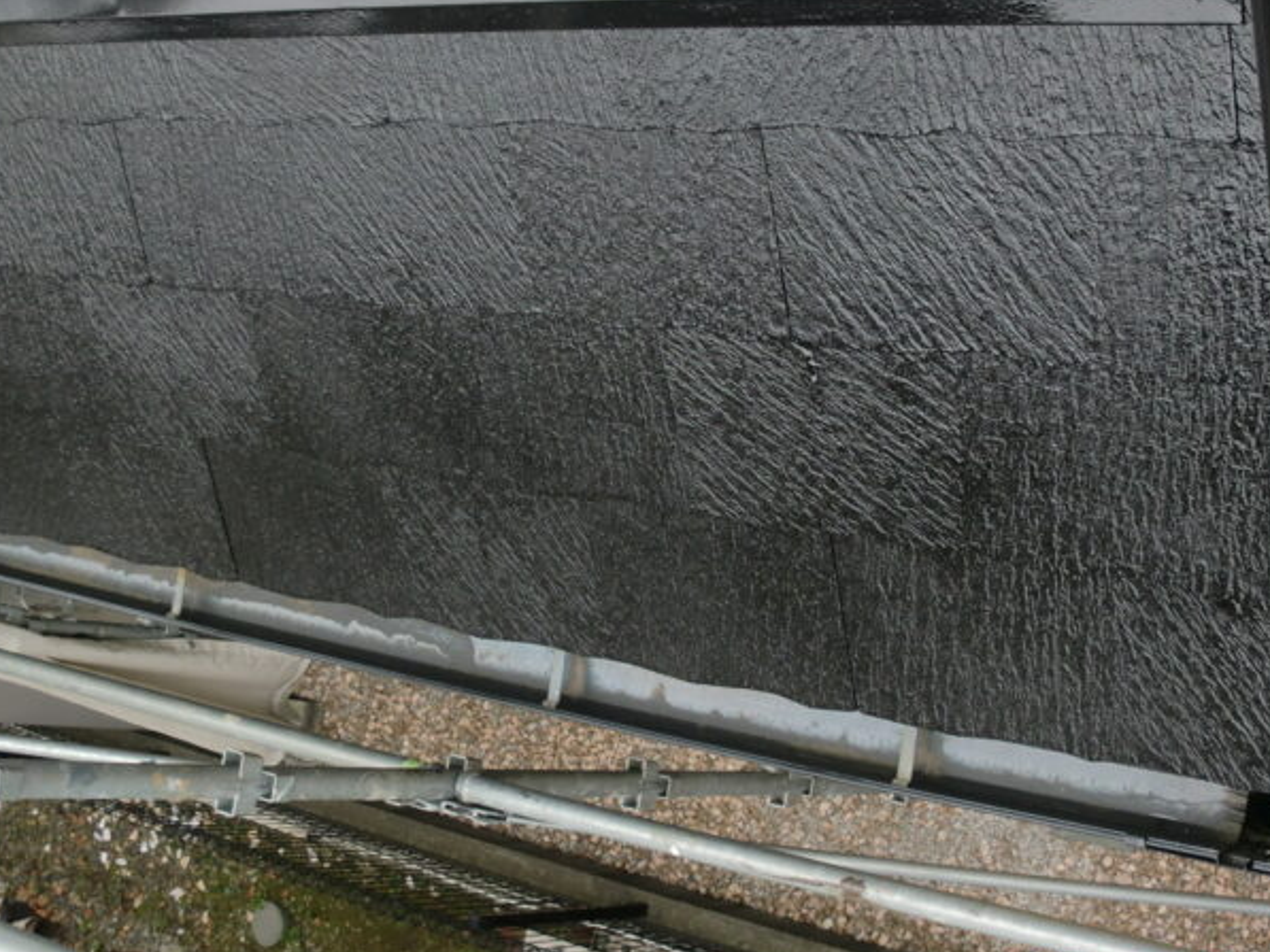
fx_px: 2202
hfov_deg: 32.2
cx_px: 655
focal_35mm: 60
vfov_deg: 24.3
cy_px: 332
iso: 64
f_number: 3.1
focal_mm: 6.3
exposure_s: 1/80
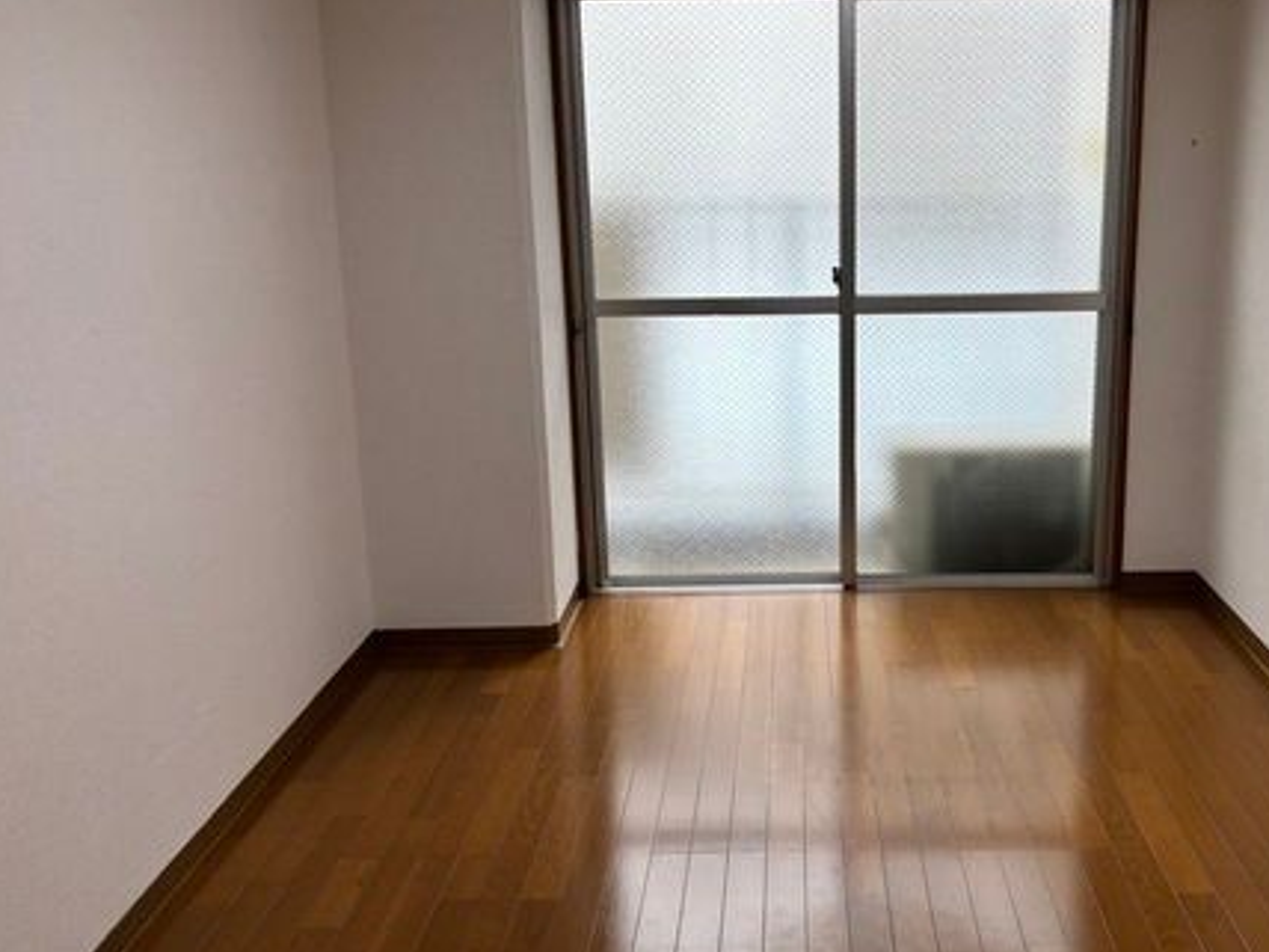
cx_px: 812
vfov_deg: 41.7
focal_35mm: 34
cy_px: 418
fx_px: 1246
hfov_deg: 53.2
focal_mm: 5.96
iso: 50
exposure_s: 1/120
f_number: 1.6
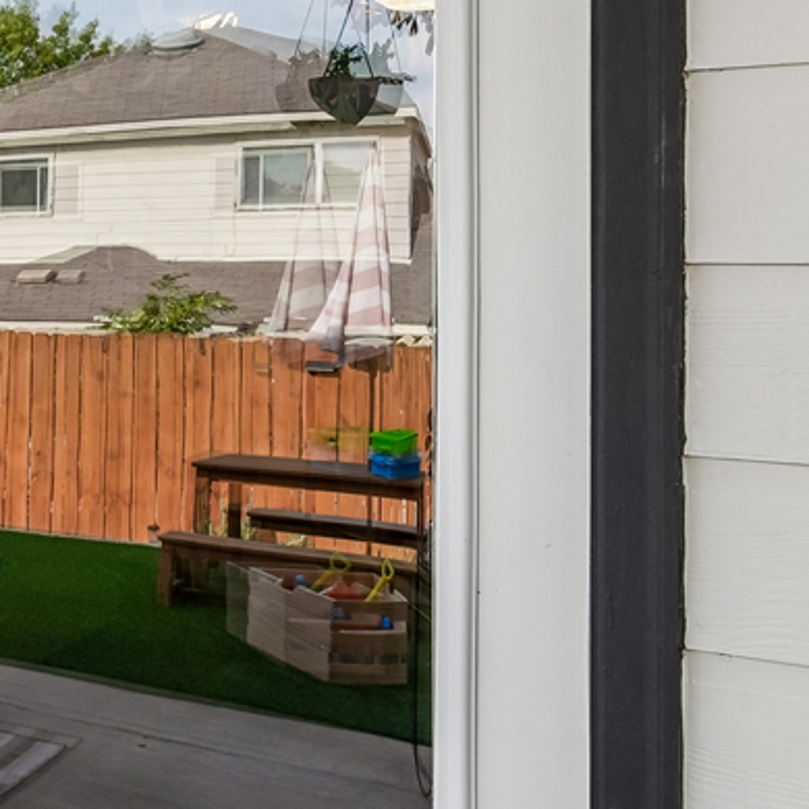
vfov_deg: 31.9
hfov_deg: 19.7
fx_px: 1401
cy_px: 251
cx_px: -765
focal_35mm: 53
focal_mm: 15
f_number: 8
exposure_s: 1/250
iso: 500
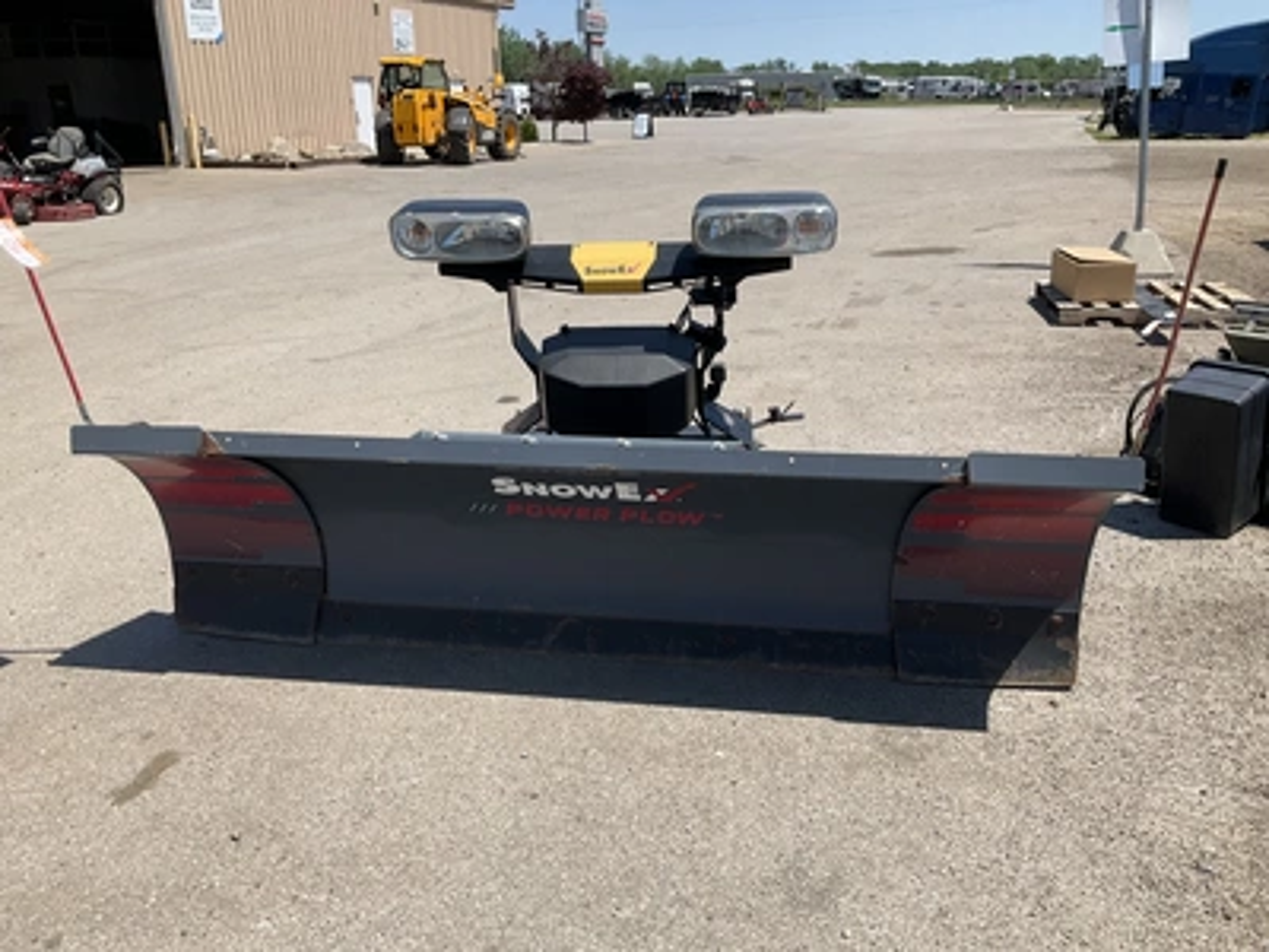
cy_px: 476
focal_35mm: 29
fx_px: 1063
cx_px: 634
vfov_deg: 48.2
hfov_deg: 61.7
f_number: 1.8
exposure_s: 1/1912
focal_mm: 3
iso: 25
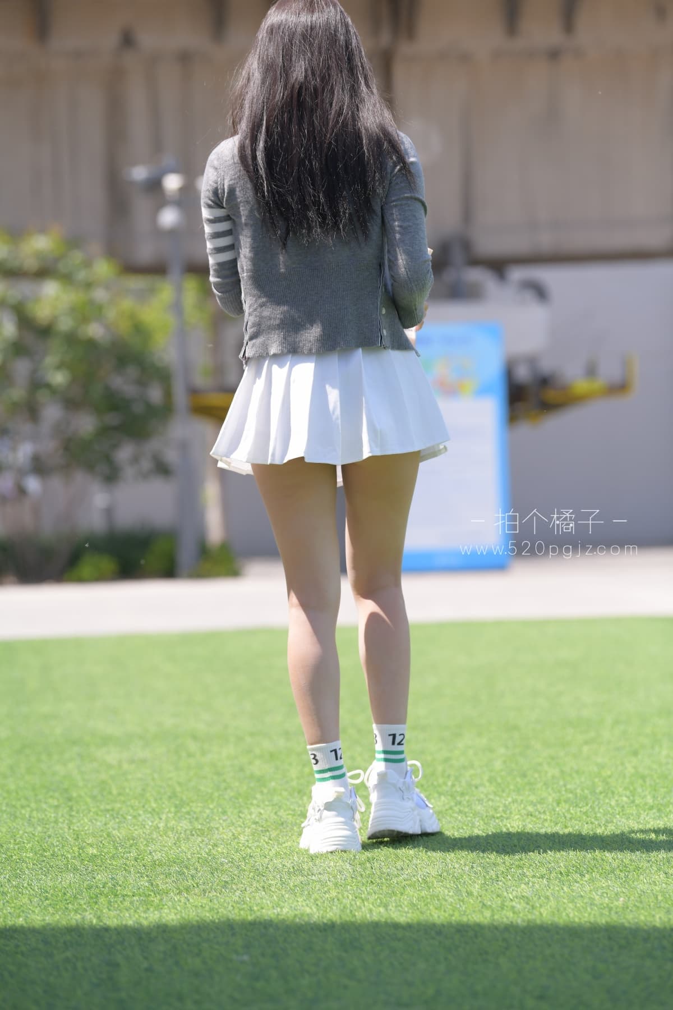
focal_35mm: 135
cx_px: 336
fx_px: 3785
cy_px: 505
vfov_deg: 15.2
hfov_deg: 10.2
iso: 280
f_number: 4
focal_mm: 135
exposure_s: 1/1250
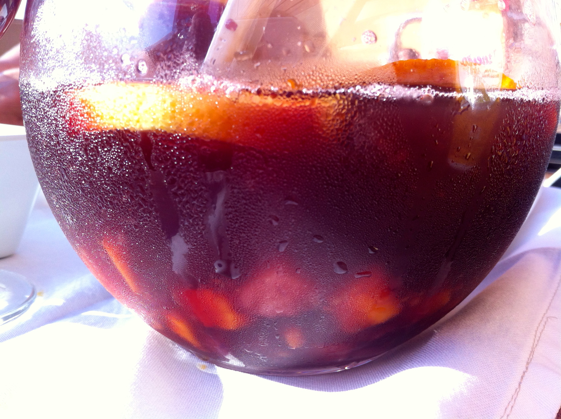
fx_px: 566
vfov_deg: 40.6
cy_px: 210
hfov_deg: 52.7
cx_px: 280
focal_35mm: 35
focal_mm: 3.85
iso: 80
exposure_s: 1/311
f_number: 2.8
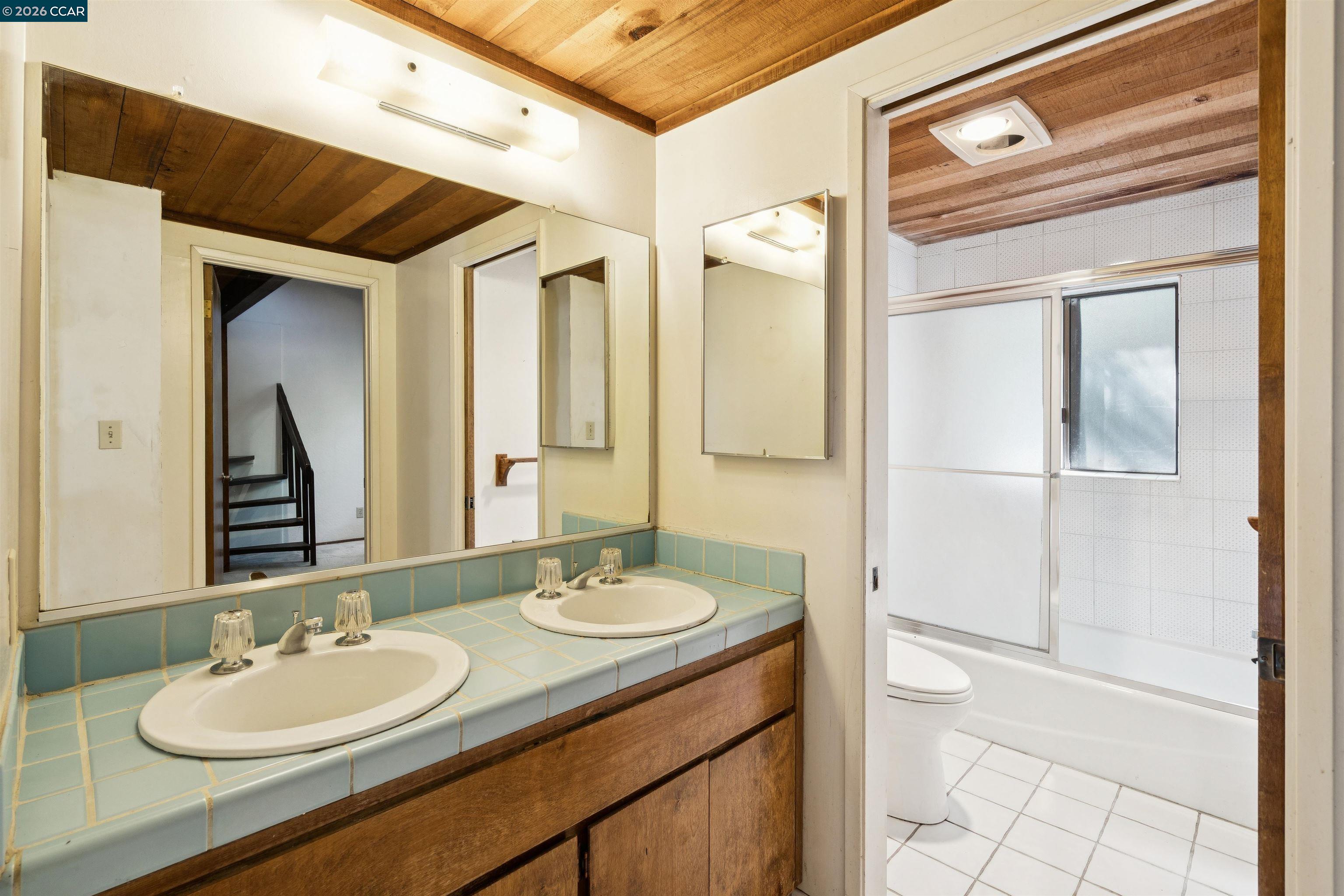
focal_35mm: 16
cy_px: 448
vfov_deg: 73.7
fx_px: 597
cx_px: 672
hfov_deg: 96.7
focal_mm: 16
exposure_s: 1/8
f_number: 8
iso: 250
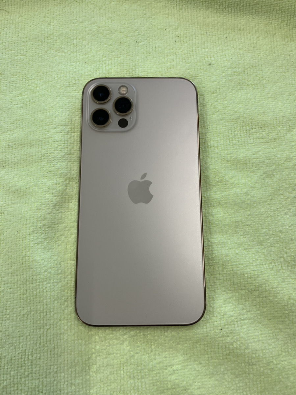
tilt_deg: -77.8
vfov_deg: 63.4
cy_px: 198
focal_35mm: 28
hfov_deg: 49.7
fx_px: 319
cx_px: 148
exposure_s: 1/120
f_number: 1.8
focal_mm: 3.99
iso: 40
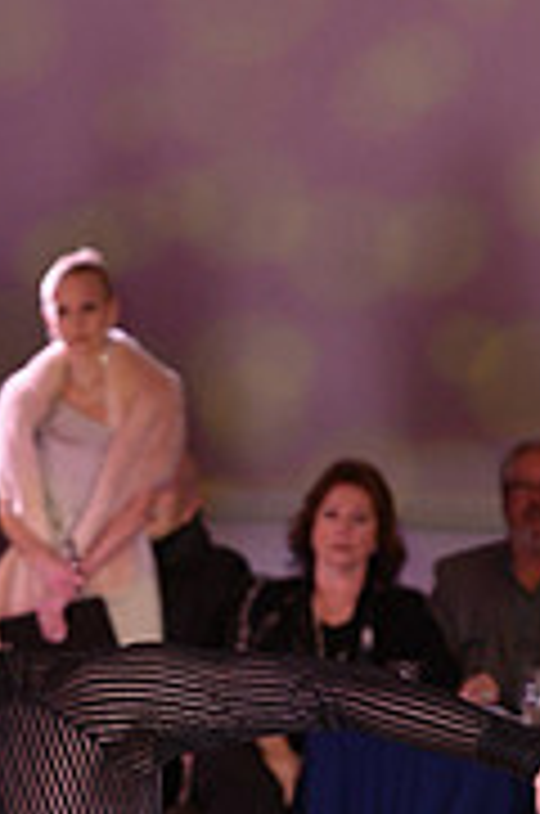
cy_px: 1156
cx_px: 2
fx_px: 6888
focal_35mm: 305
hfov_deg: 4.5
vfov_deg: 6.7
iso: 1600
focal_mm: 95
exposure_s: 1/250
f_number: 3.5
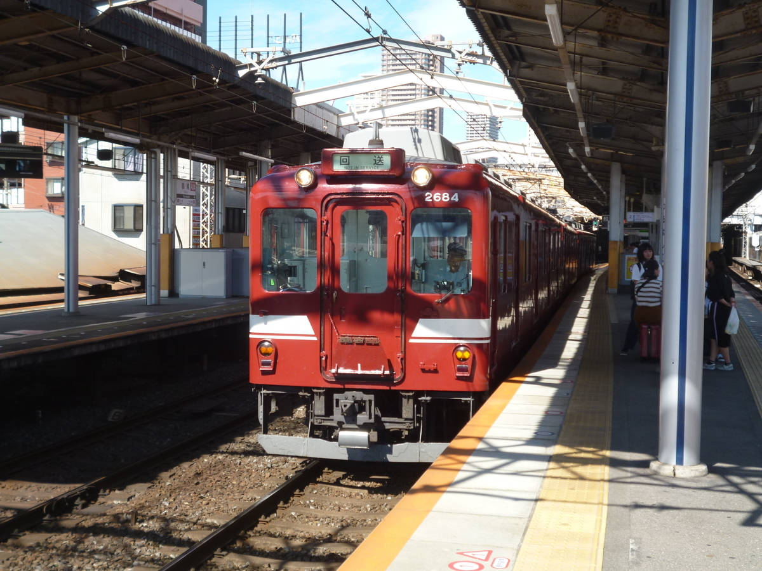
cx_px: 381
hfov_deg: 39.7
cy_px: 286
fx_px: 1057
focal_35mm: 48
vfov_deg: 30.3
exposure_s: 1/320
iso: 100
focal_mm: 8.6
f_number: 4
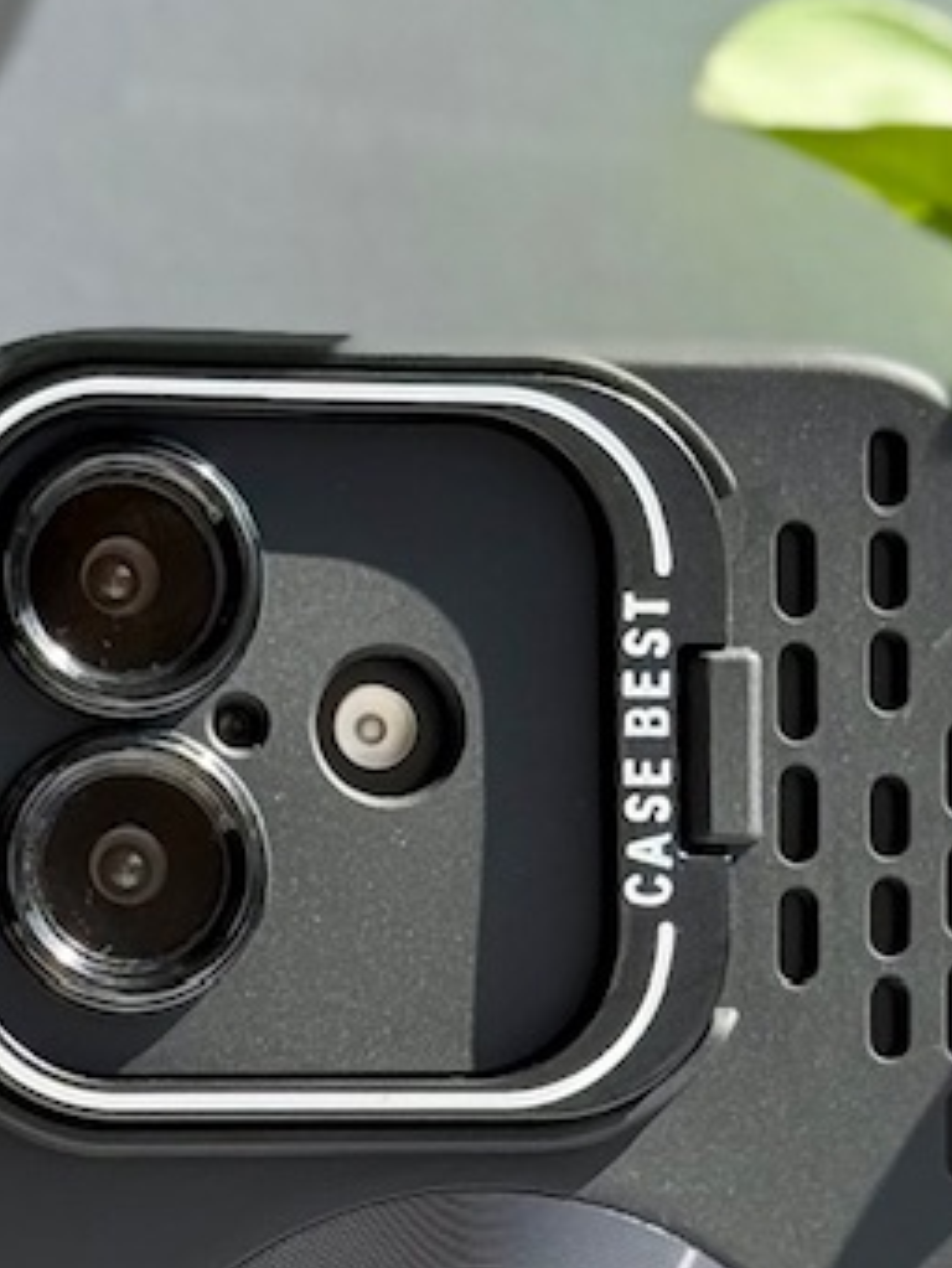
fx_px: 6596
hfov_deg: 8.3
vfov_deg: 10.9
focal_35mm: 180
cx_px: 472
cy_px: 1327
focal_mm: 6.76
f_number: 1.78
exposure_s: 1/1070
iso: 100
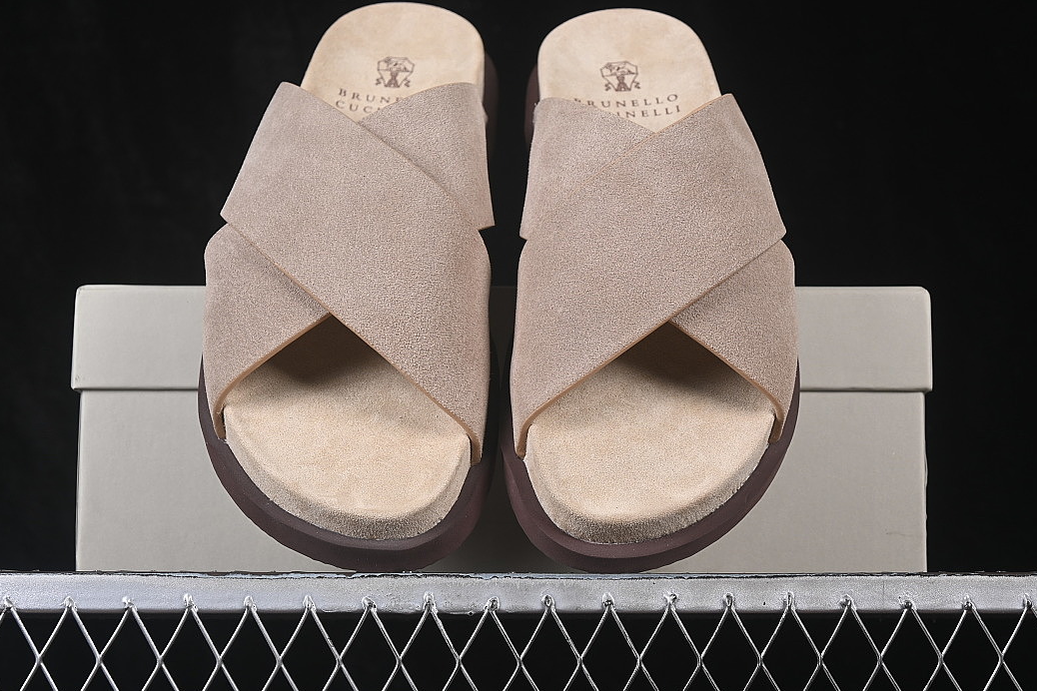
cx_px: 502
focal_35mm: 78
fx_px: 2247
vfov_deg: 17.5
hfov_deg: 26.0
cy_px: 350
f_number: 7.1
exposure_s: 1/80
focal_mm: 50
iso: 160
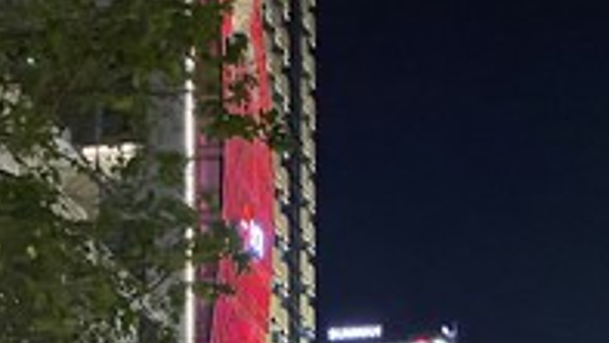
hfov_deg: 22.2
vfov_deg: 11.4
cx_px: 130
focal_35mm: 95
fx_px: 1535
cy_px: 712
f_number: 1.8
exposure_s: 1/33
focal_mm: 4.25
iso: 500
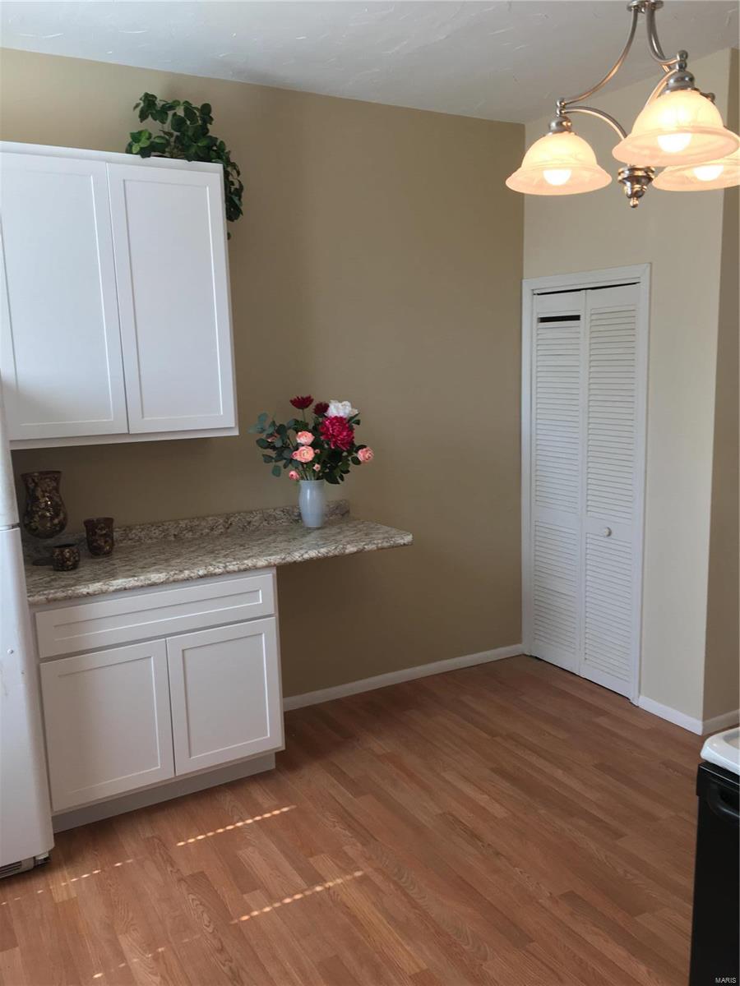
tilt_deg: -9.9
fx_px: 827
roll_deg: +1.0
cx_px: 370
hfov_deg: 48.2
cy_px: 493
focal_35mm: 29
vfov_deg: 61.7
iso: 25
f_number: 2.2
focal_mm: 4.15
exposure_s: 1/40
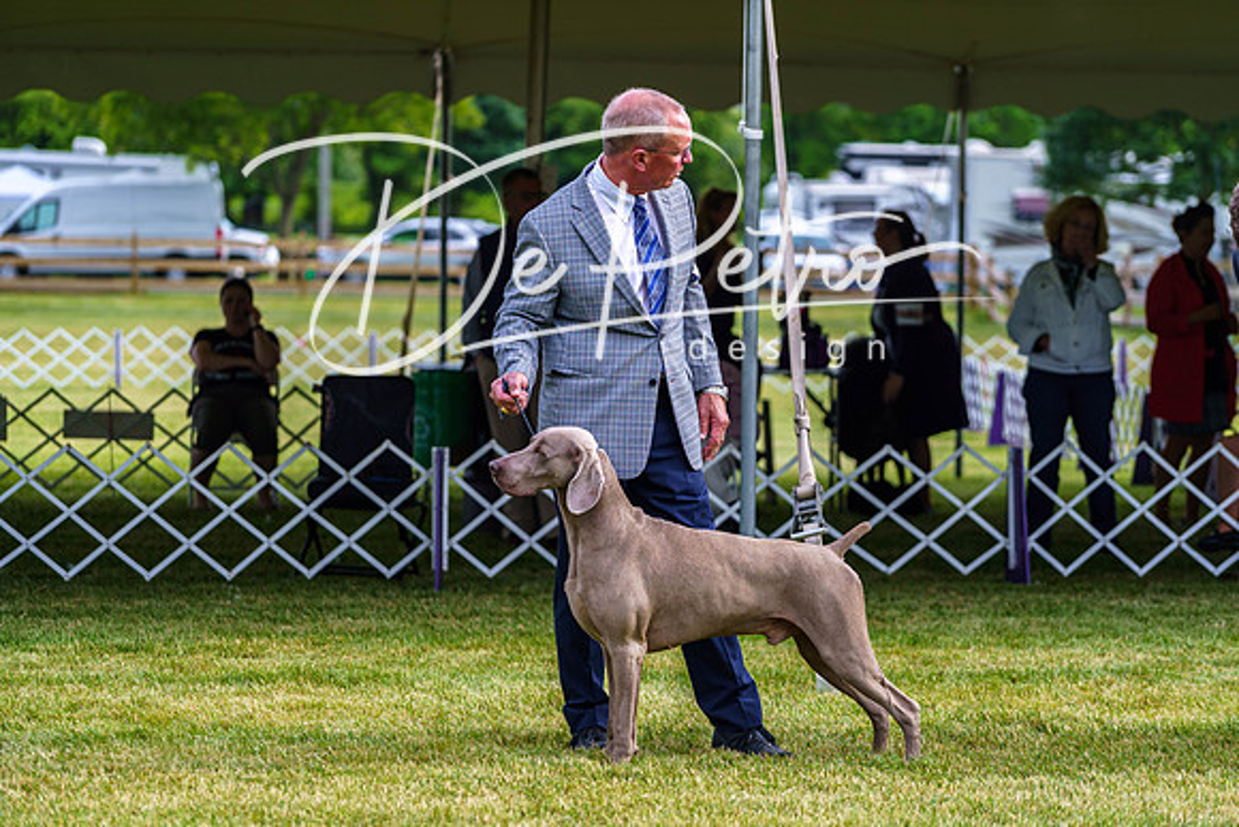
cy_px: 414
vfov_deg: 9.9
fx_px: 4750
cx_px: 620
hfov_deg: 14.9
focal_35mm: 138
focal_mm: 138
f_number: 4
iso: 250
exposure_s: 1/500
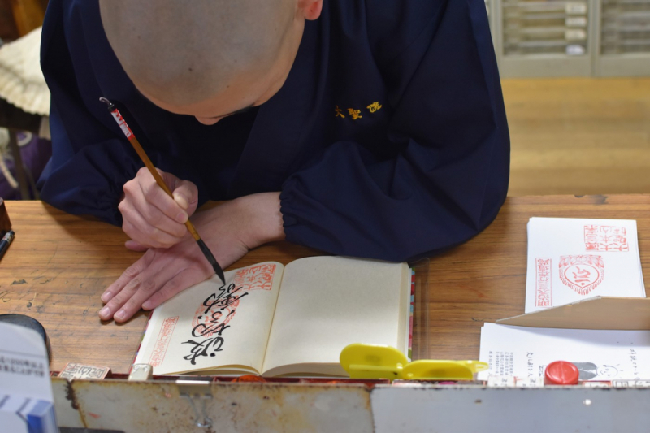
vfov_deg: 25.7
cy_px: 216
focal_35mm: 52
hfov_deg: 37.9
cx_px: 325
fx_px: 948
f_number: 4
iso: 800
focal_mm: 35
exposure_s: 1/60
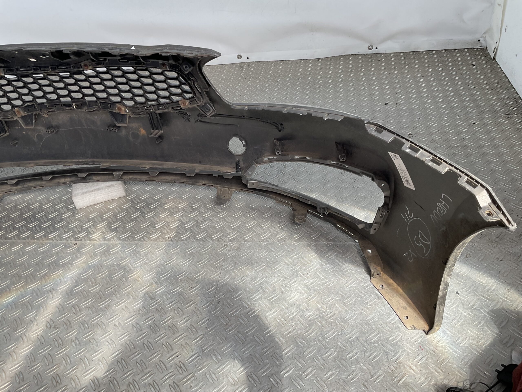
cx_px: 261
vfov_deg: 48.2
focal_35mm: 29
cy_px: 196
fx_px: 437
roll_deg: +6.0
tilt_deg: -38.9
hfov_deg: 61.7
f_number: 1.8
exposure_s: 1/279
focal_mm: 3
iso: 16
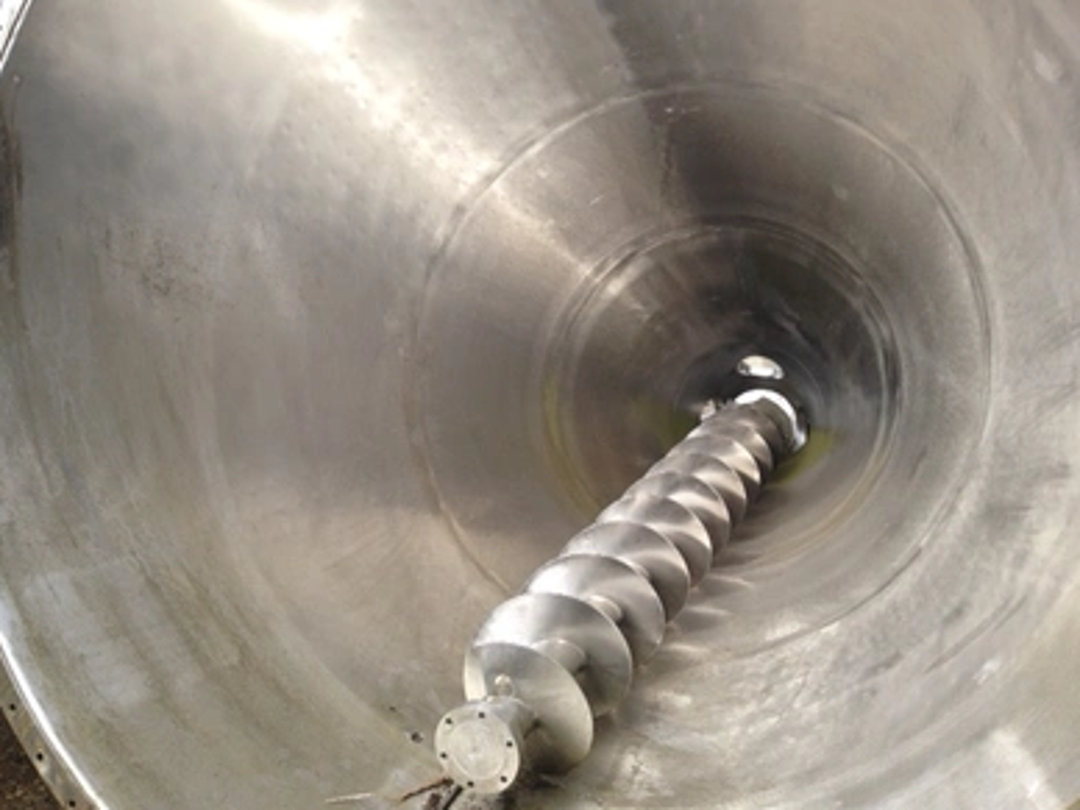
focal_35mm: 34
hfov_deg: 54.0
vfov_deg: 41.8
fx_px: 1061
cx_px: 532
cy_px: 406
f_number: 2.4
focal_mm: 4.12
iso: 50
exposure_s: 1/596
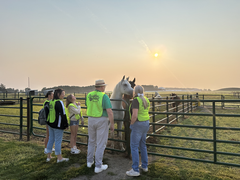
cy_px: 90
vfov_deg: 56.8
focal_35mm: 24
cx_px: 120
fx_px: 166
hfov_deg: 71.6
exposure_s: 1/7576
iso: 80
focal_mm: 6.86
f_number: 1.78
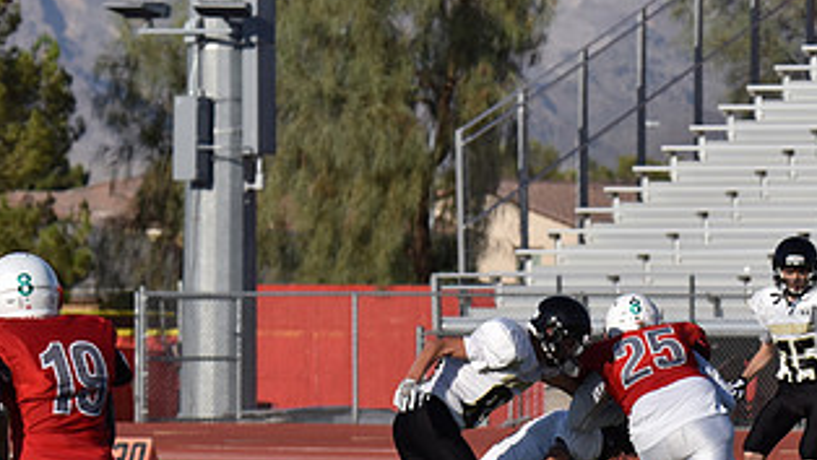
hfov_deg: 5.3
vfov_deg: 3.0
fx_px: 8800
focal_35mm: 406
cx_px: 645
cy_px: 378
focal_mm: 210
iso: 720
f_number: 8
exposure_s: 1/4000
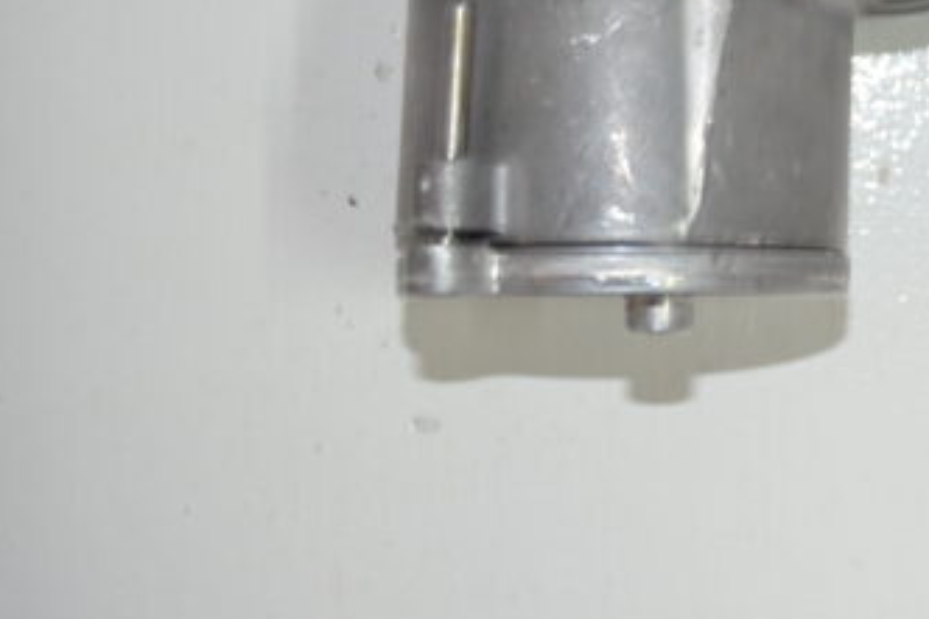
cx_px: 768
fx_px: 2295
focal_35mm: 89
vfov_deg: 15.2
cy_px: 115
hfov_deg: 22.5
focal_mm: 32
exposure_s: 1/15
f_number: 4.5
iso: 200
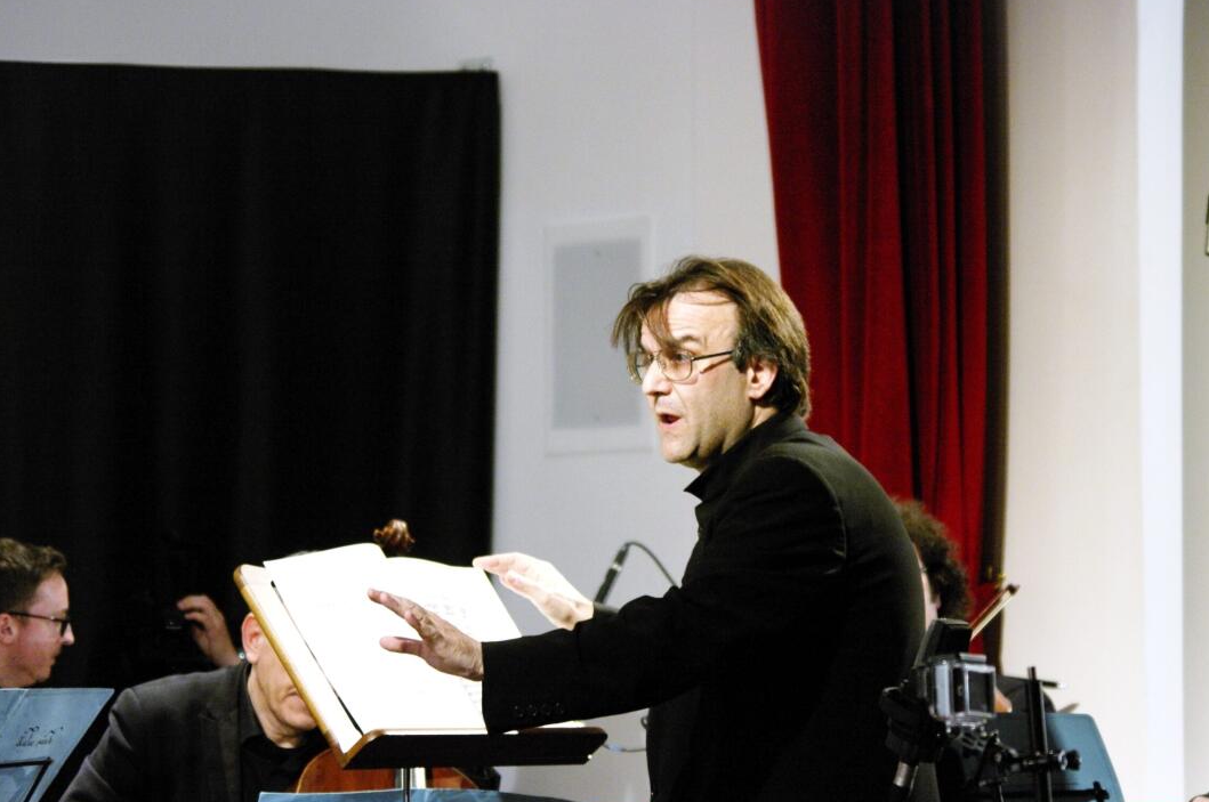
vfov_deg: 10.1
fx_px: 4561
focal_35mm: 136
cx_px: 627
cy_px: 408
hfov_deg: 15.1
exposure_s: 1/60
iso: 3200
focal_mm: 80
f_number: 4.5
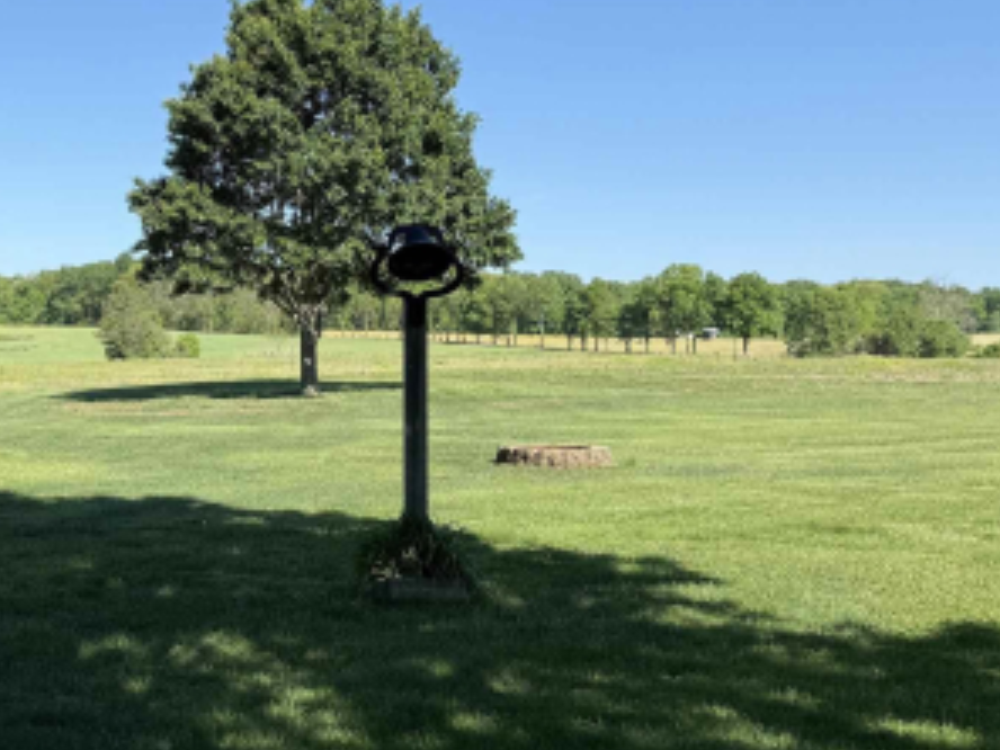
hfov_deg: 33.9
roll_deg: -0.5
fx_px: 1560
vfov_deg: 26.9
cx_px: 130
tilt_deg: +2.8
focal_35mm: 54
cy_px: 270
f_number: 1.78
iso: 80
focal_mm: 6.76
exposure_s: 1/3425
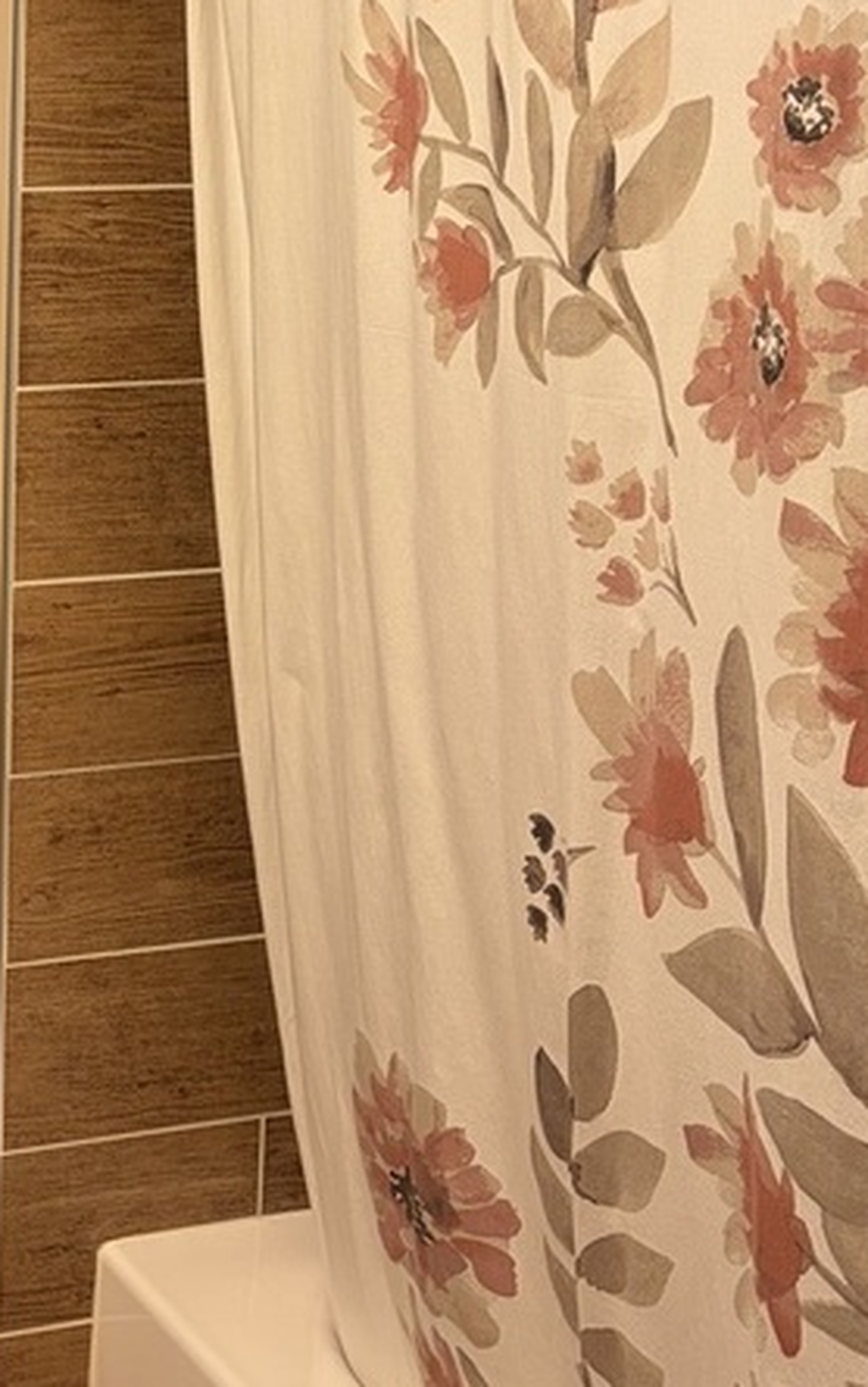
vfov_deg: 30.1
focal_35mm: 67
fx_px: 2533
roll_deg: -0.2
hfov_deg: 18.5
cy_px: 331
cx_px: -156
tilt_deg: -6.6
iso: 100
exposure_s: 1/60
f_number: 1.6
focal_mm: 5.96
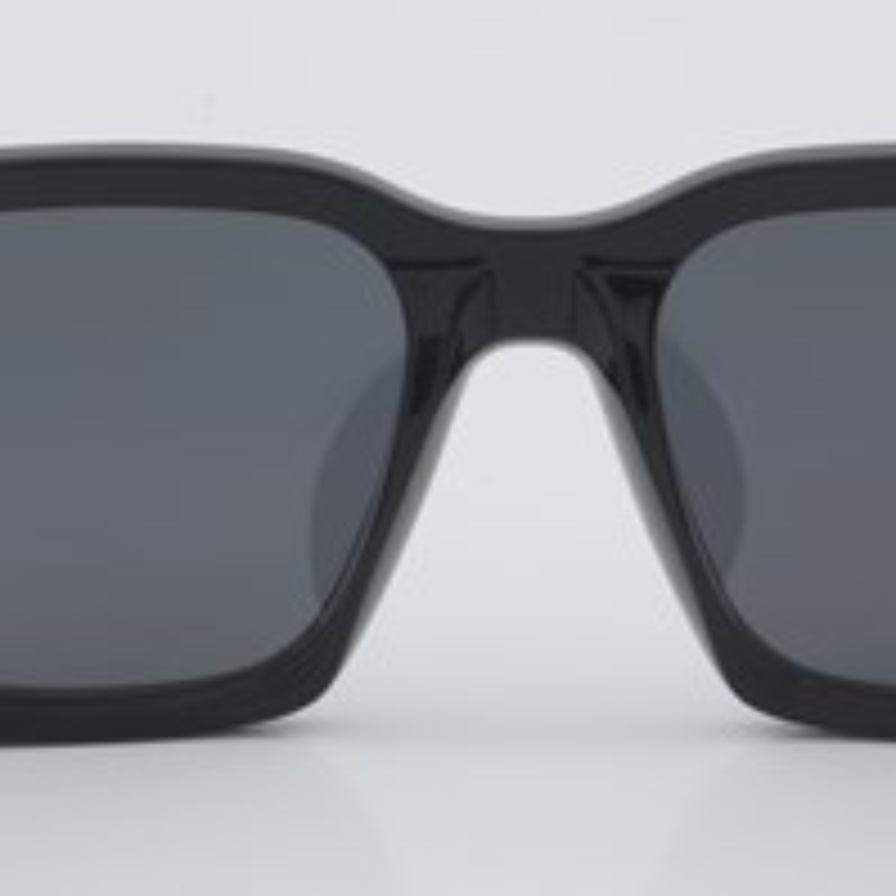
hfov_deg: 13.6
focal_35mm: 128
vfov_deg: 13.6
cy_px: 437
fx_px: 3748
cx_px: 540
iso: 100
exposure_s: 1/3
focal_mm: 50
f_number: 32
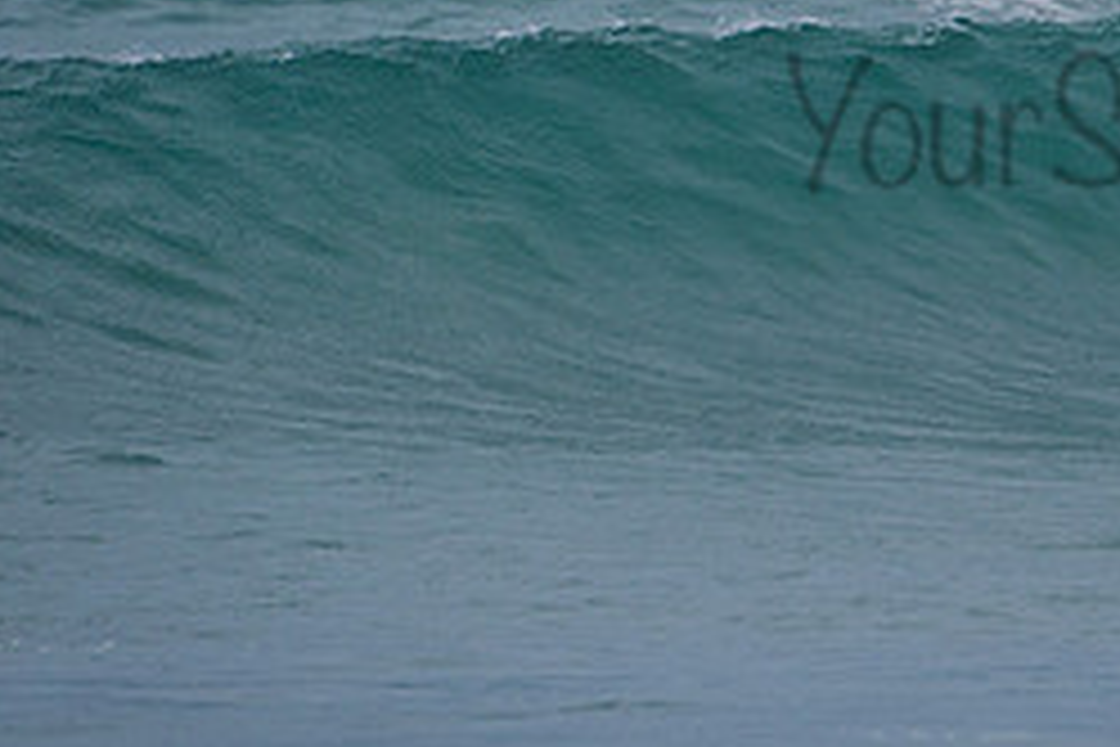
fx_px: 44392
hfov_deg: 1.4
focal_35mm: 1427
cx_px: 1520
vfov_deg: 1.0
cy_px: 260
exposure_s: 1/2000
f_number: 5.6
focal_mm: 500
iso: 360
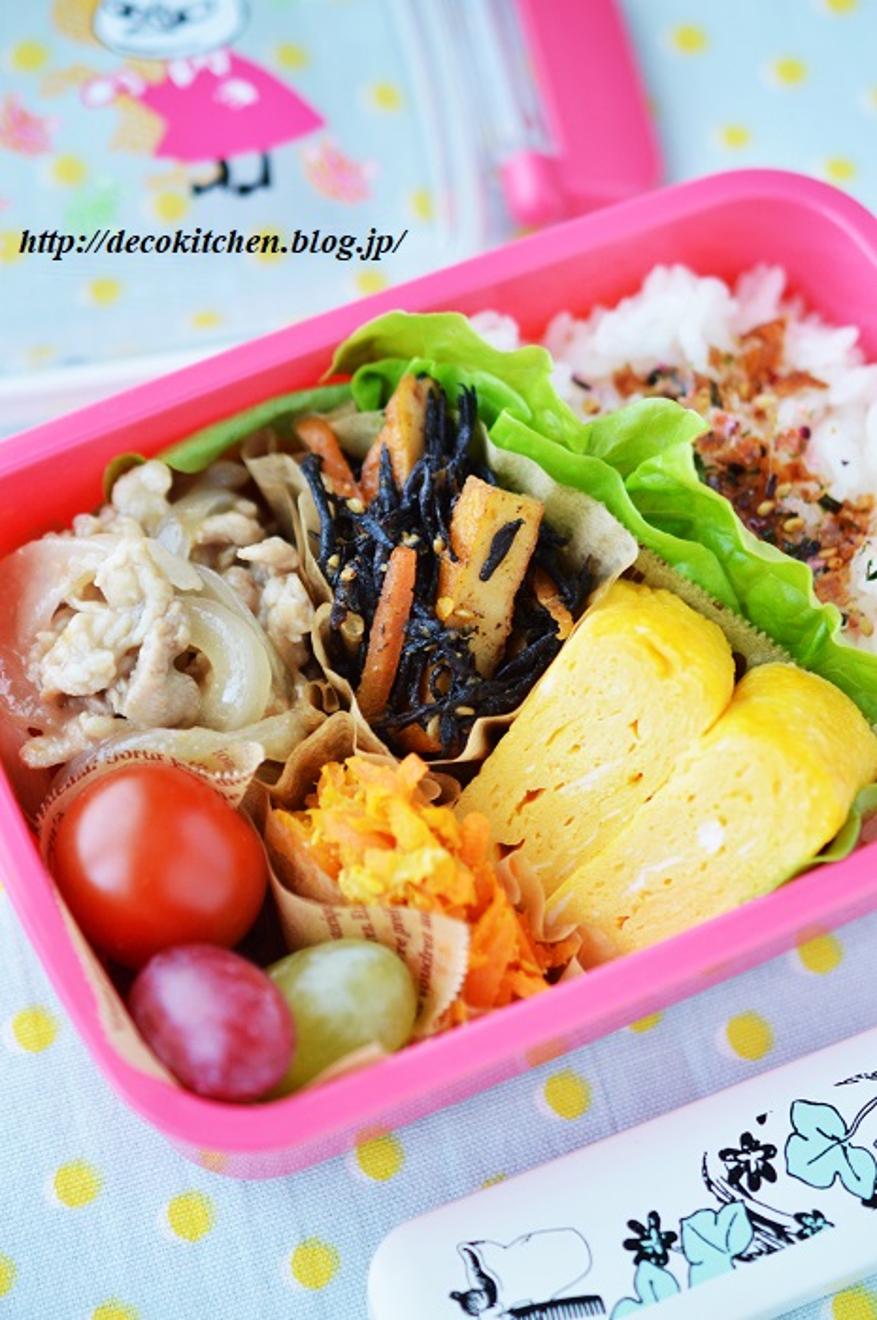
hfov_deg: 22.6
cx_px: 438
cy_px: 660
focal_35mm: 60
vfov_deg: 33.4
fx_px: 2198
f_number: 3
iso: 640
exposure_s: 1/60
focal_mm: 40
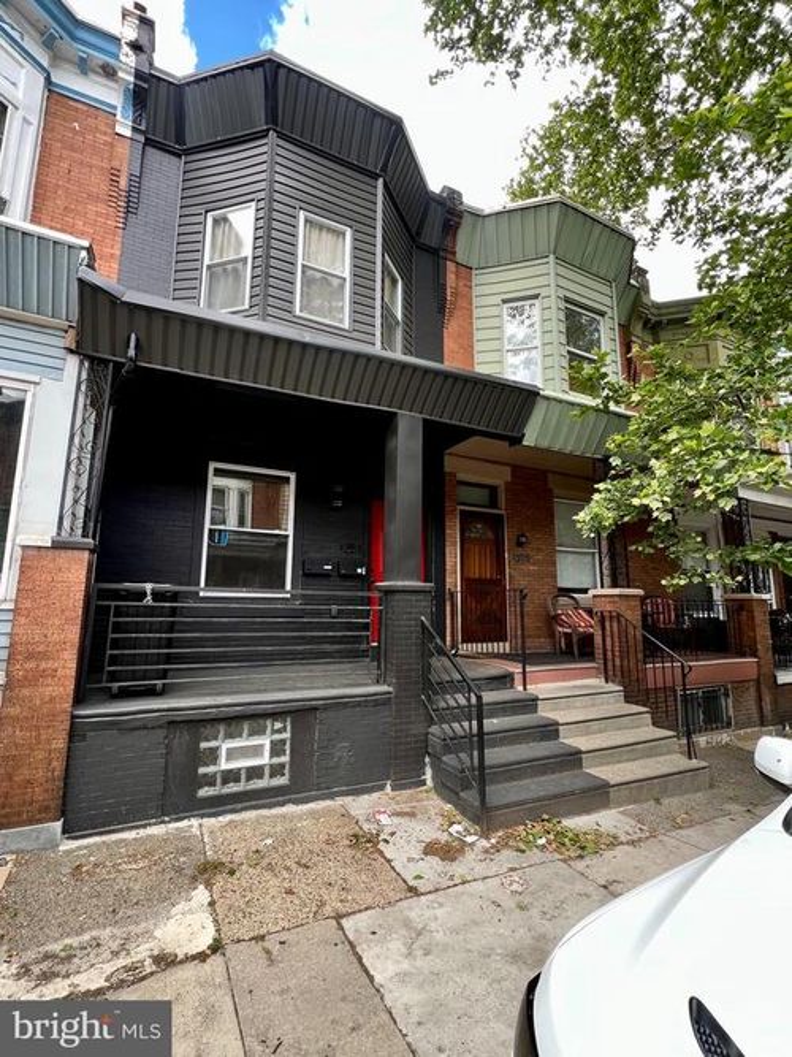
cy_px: 528
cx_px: 396
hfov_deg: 89.9
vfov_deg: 106.2
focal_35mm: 13
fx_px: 397
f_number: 1.8
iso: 40
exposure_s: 1/99
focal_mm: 1.57
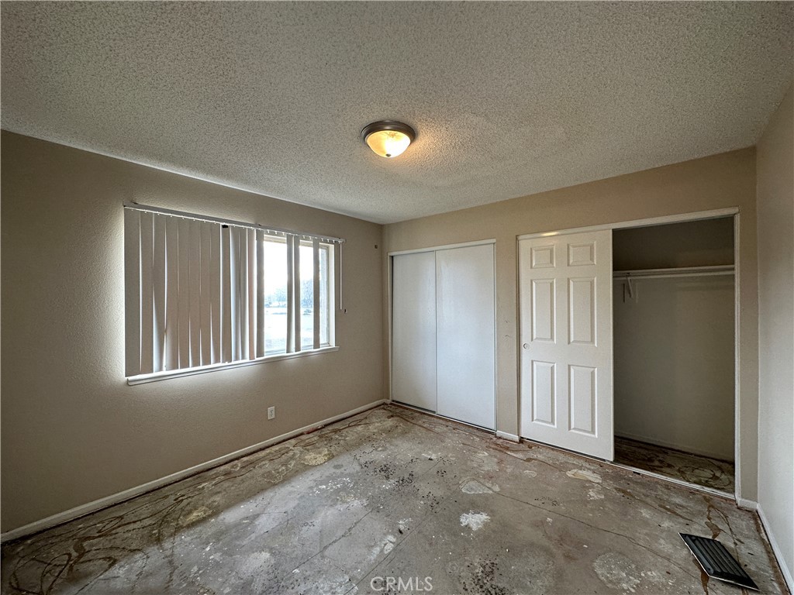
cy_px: 298
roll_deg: -0.4
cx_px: 397
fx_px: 321
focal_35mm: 14
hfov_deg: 102.1
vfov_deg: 85.7
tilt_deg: +0.2
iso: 125
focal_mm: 2.22
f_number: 2.2
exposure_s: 1/120
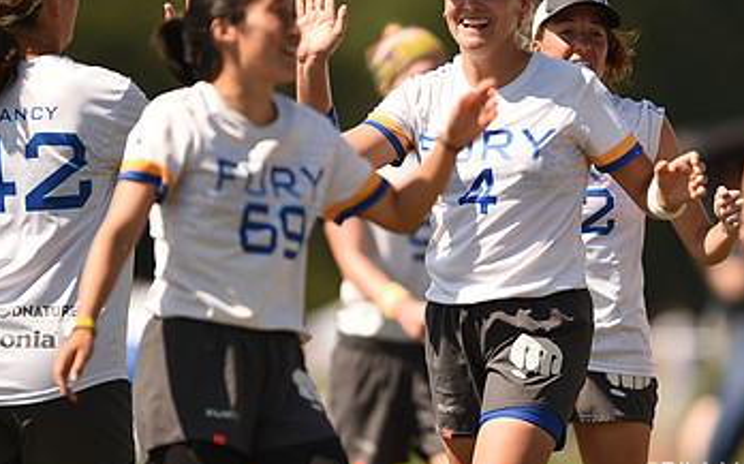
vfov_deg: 1.9
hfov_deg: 3.1
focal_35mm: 679
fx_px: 13759
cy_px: 155
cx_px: 509
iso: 100
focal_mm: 400
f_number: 2.8
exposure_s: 1/1600
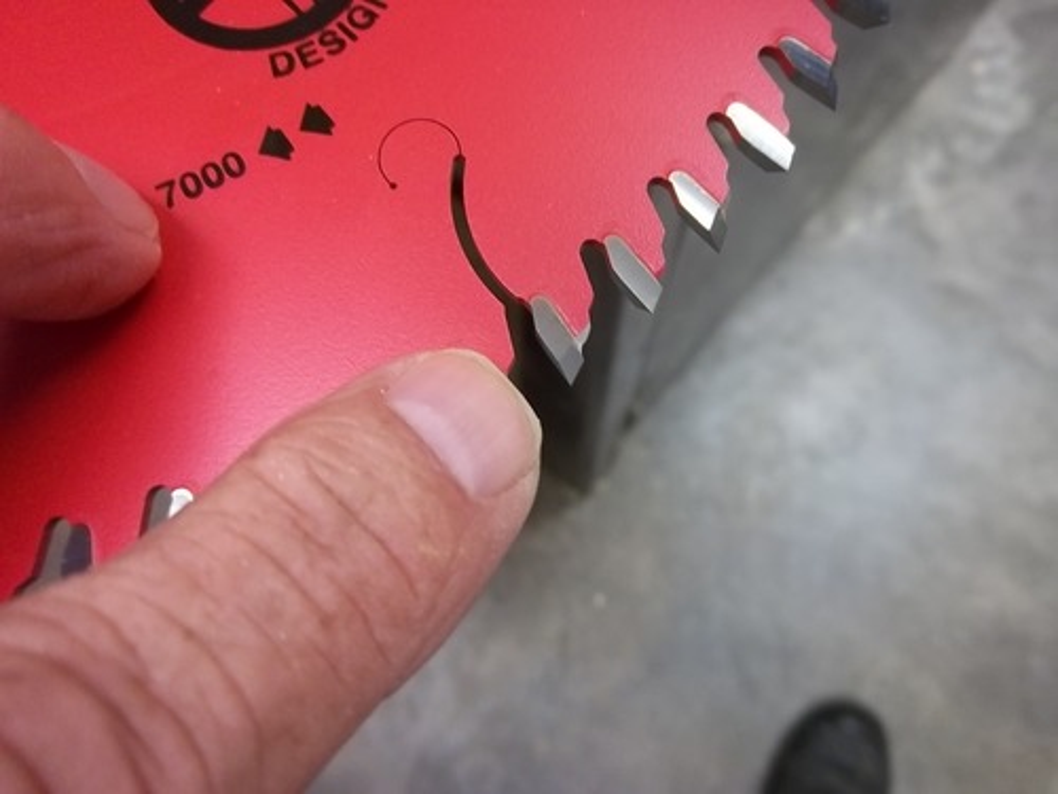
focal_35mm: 28
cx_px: 529
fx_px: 856
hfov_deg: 63.4
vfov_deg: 49.7
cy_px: 397
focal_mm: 5.05
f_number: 3.5
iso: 160
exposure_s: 1/20
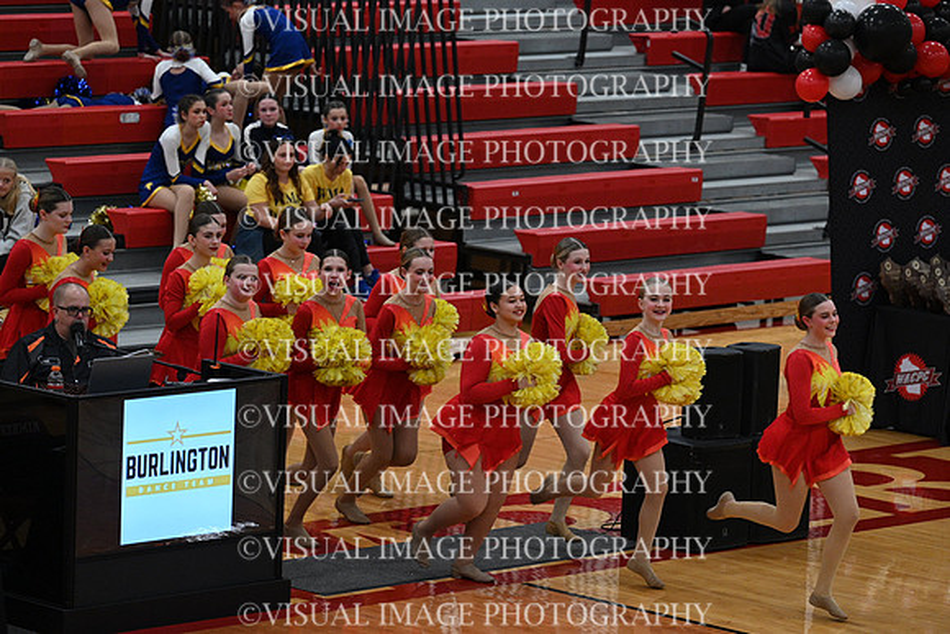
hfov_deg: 12.1
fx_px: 4487
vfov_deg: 8.1
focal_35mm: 170
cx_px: 475
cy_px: 317
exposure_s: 1/400
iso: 4000
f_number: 4
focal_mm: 170
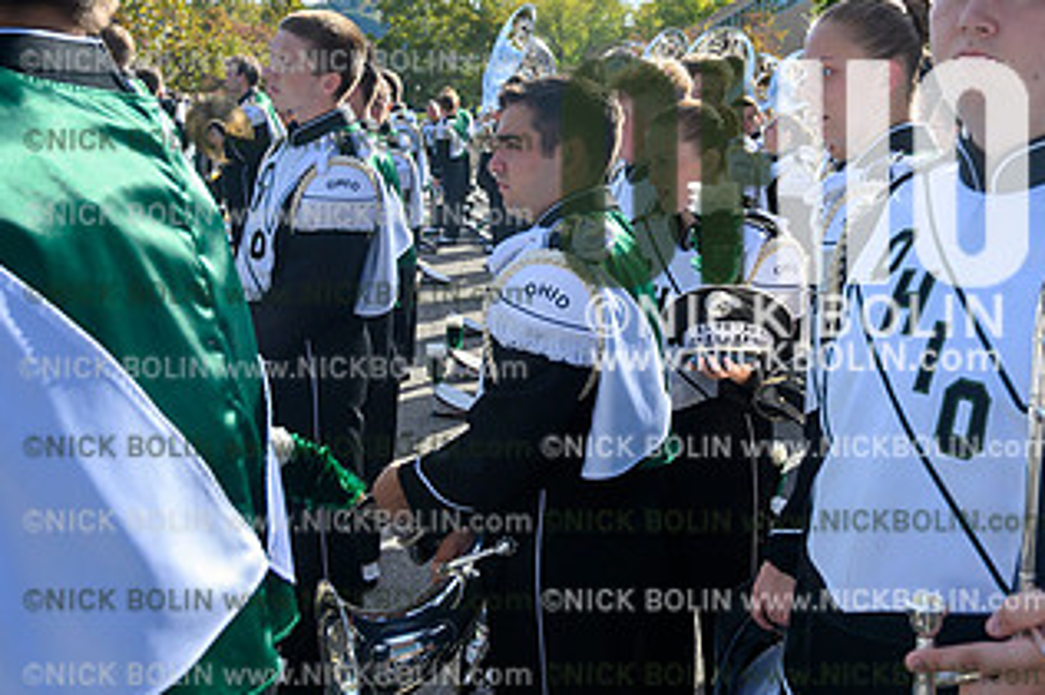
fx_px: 1305
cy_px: 215
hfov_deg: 42.2
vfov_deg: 29.5
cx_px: 794
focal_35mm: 45
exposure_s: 1/800
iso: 200
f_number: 5
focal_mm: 24.5
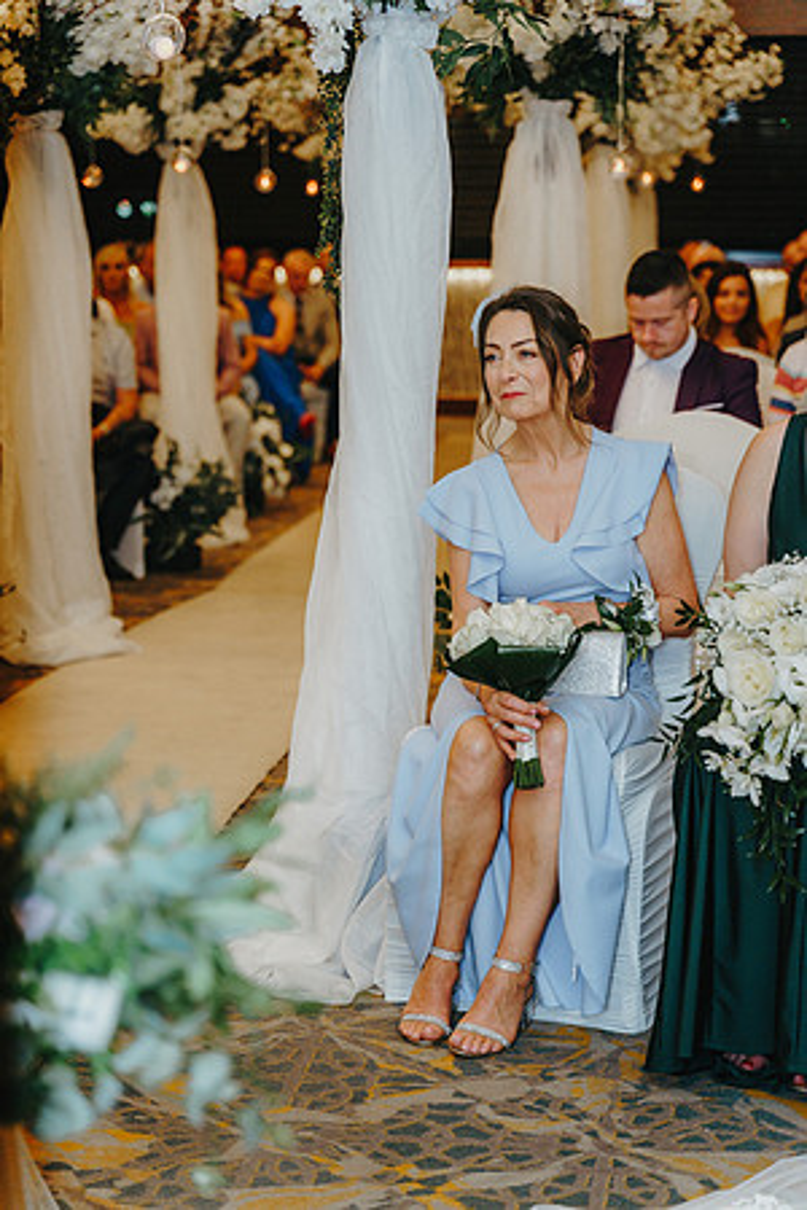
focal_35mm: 75
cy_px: 605
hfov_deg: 18.2
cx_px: 404
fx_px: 2522
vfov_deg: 27.0
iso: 1600
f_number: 3.2
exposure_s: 1/250
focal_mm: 75
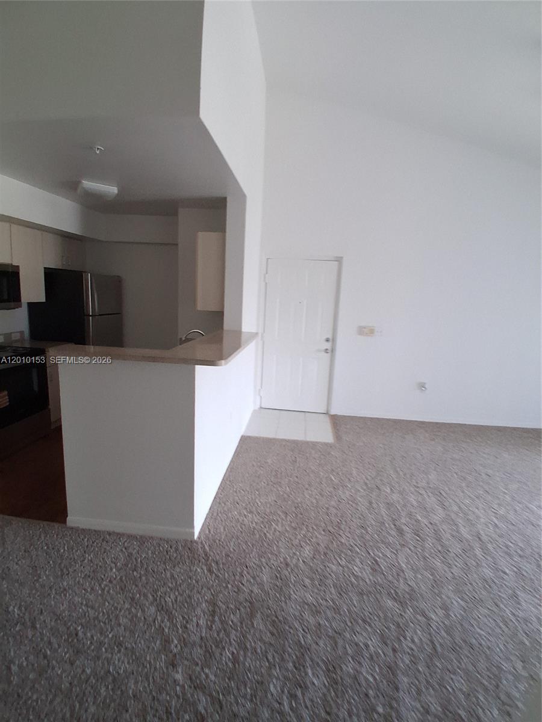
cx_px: 271
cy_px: 361
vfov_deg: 91.0
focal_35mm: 17
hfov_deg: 74.7
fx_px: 355
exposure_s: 1/40
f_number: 2.2
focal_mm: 1.4
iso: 125
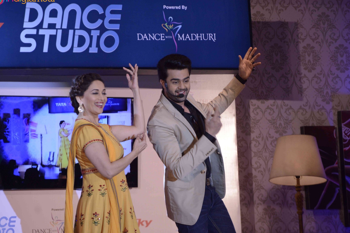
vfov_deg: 8.4
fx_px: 1588
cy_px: 113
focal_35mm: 164
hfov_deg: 12.6
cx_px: 174
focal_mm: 105
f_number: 6.3
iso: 800
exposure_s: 1/160
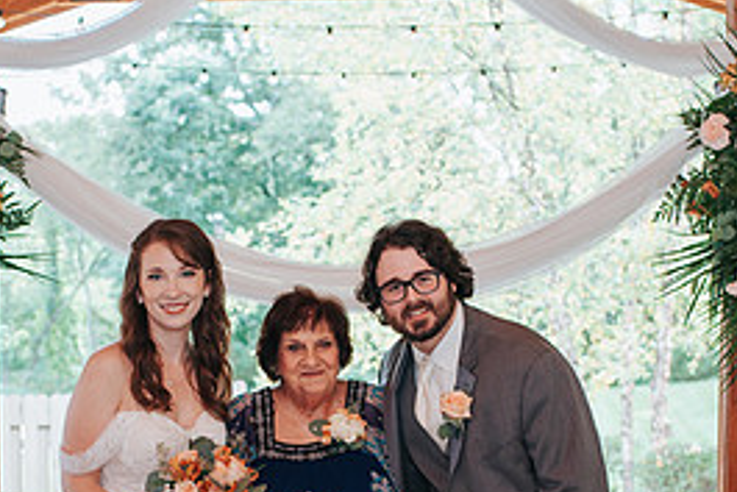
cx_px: 319
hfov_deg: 23.1
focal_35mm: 88
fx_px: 1802
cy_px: 513
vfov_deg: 15.2
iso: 320
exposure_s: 1/200
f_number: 3.2
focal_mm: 35
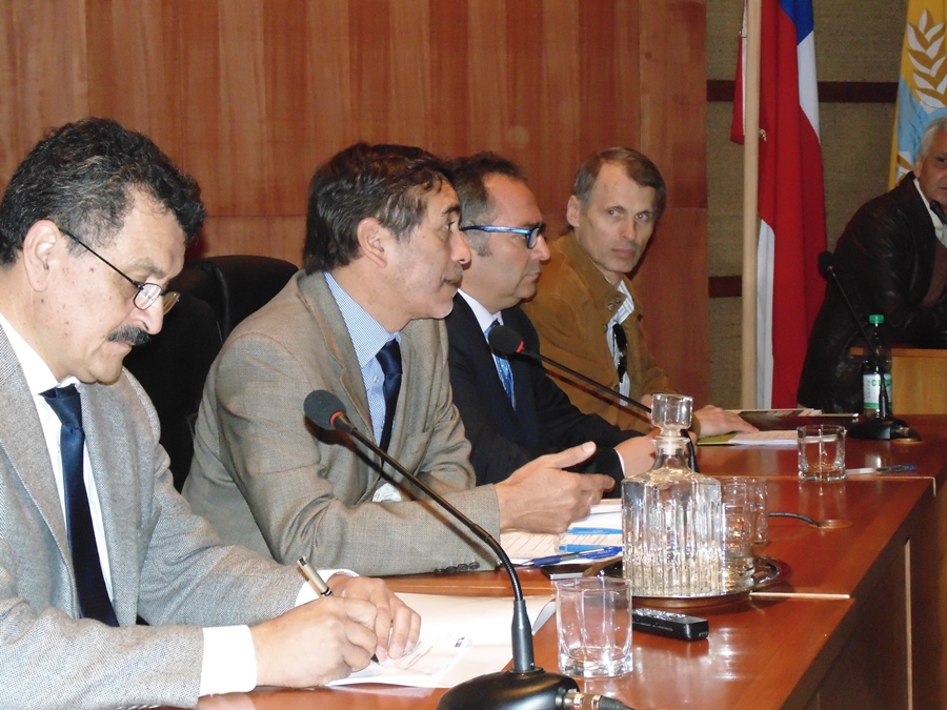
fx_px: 2161
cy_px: 355
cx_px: 474
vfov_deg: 18.7
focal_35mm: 79
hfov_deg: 24.7
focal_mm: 14.1
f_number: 4.3
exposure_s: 1/60
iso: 800
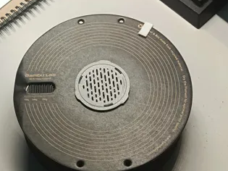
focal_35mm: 66
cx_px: 98
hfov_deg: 29.4
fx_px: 435
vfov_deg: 22.2
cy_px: 93
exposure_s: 1/50
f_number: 1.75
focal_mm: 5.25
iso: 125
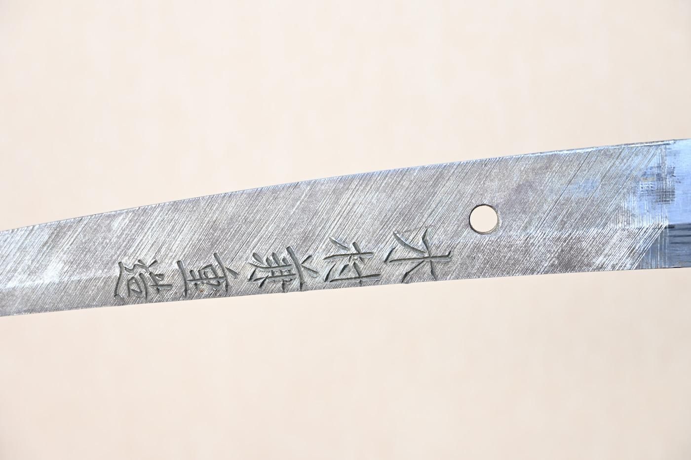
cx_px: 346
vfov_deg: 16.3
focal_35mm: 84
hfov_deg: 24.2
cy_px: 230
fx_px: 1612
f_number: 5
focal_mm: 56
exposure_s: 1/2
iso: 100
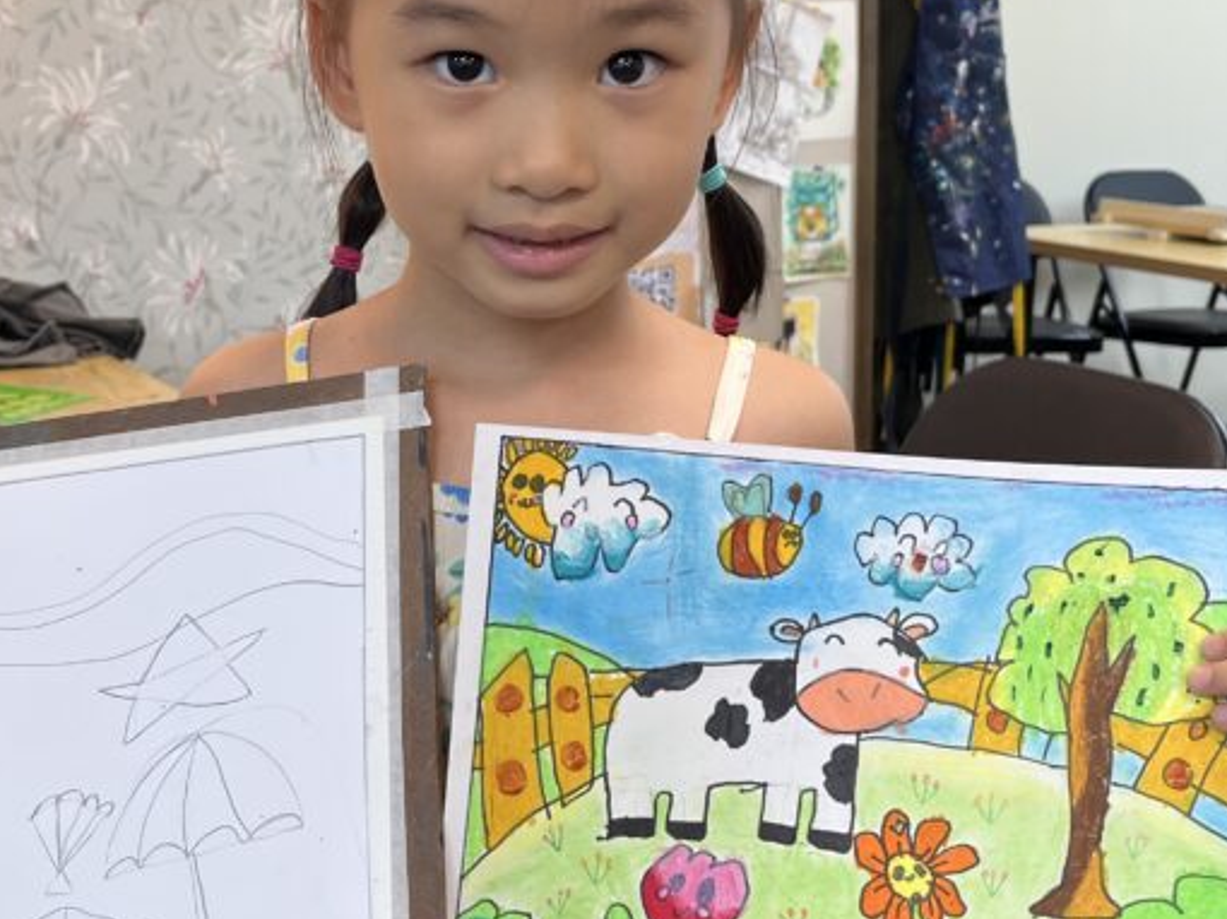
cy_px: 411
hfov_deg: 37.3
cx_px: 484
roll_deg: -0.7
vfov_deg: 28.5
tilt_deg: -12.3
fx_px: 1807
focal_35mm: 51
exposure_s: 1/100
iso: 64
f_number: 1.6
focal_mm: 5.1
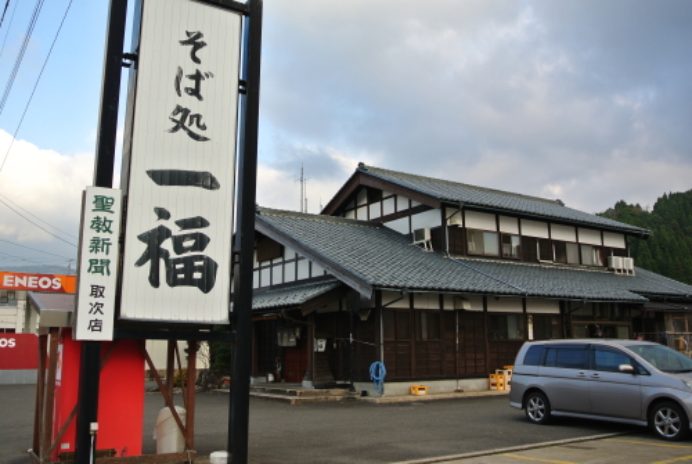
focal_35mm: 34
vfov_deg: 39.0
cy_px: 232
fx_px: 655
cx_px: 346
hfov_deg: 55.7
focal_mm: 12.7
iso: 100
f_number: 4
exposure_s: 1/250
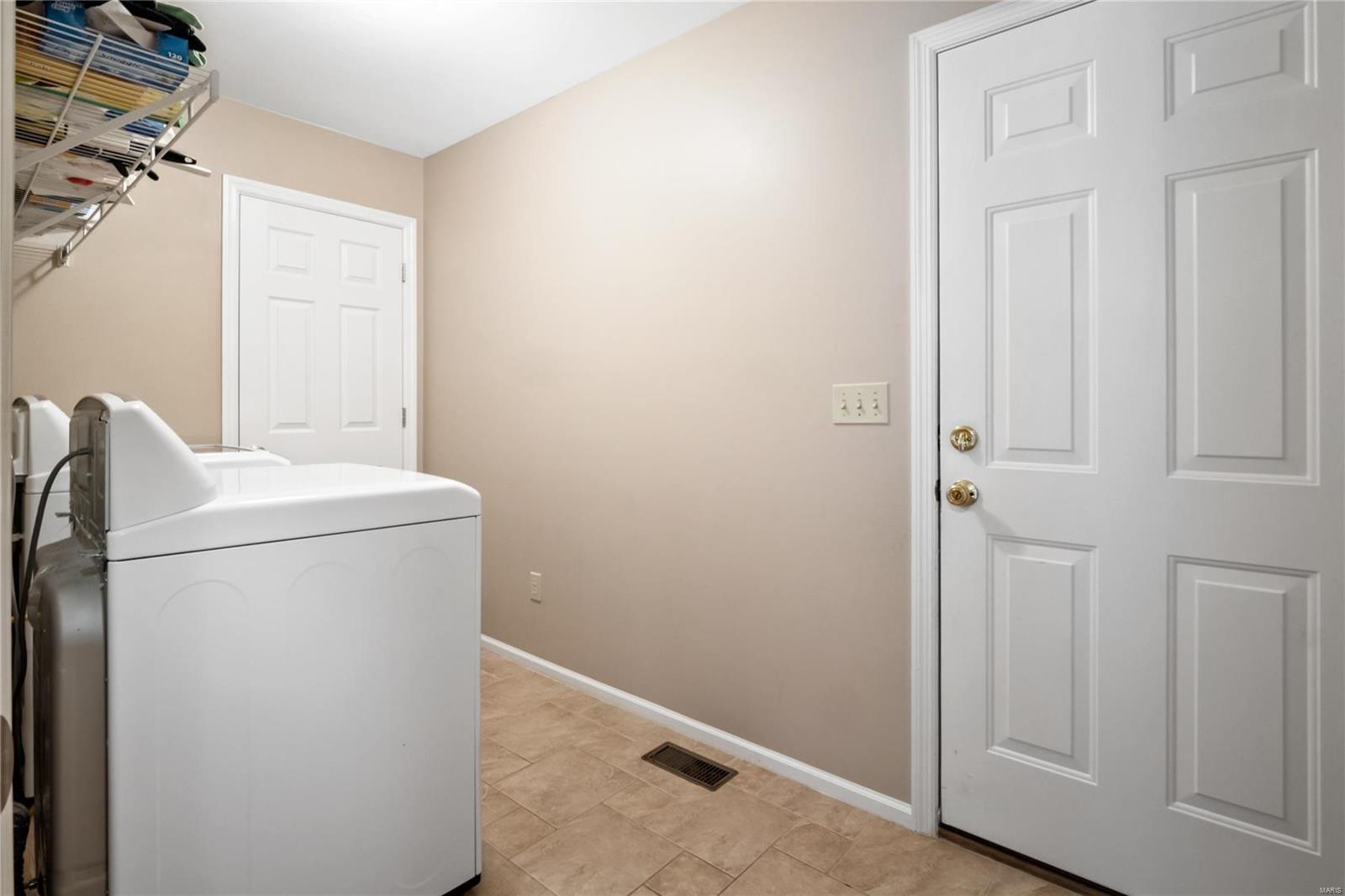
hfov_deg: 96.7
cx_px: 672
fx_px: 598
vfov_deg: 73.7
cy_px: 448
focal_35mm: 16
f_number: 10
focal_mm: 8
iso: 400
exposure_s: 1
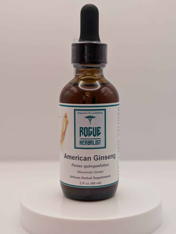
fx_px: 331
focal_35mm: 49
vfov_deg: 38.9
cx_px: 88
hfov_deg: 29.7
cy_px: 117
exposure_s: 1/83.2
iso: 72
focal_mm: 6.9
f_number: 1.68
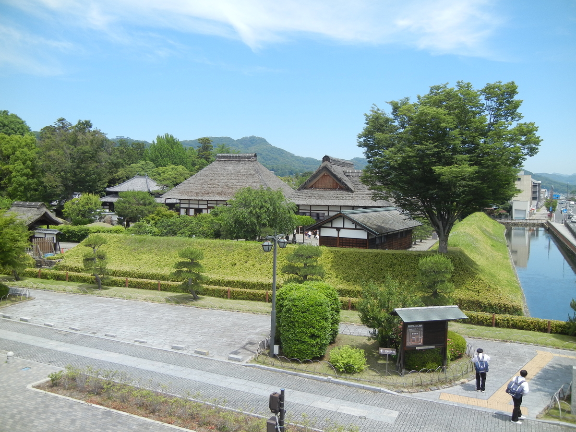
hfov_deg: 60.0
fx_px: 499
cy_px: 216
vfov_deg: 46.8
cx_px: 288
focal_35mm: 30
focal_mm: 5.4
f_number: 7
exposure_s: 1/324
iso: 160
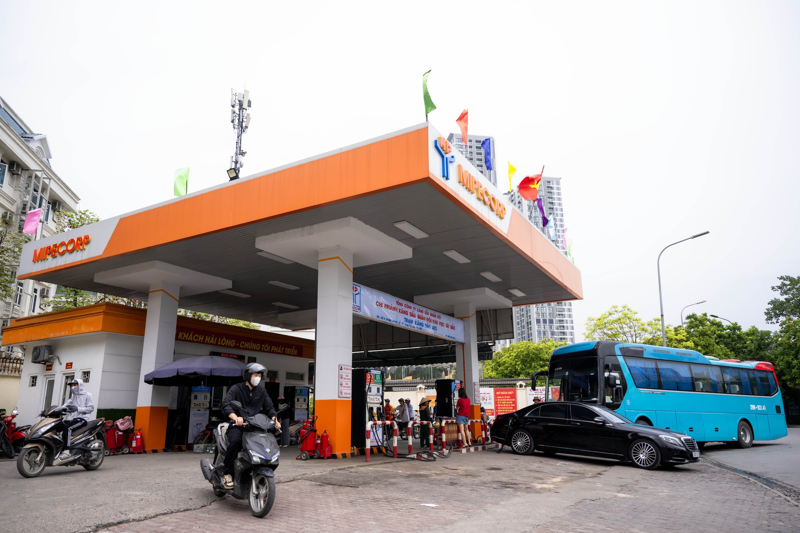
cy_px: 266
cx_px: 400
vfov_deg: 53.1
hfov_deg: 73.7
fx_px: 533
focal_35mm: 24
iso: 500
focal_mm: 24
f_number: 3.2
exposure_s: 1/2500
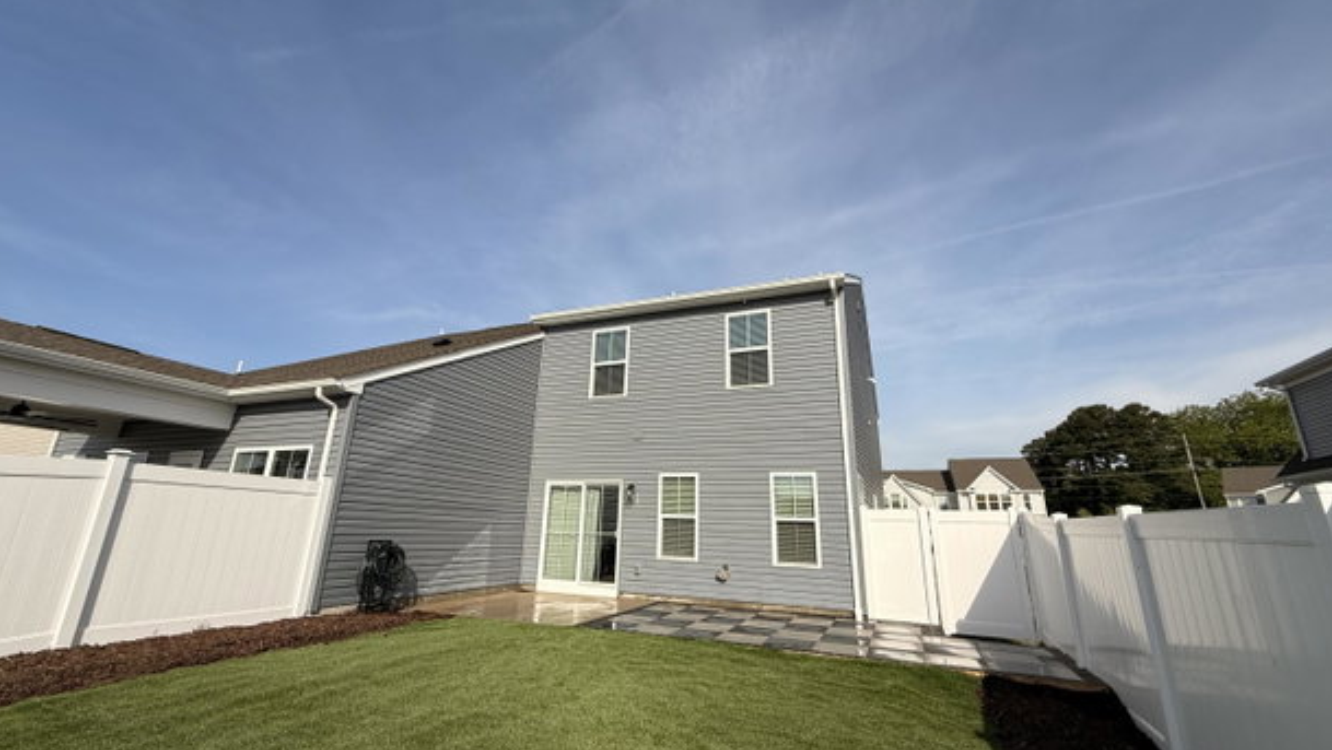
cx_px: 659
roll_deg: -2.2
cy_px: 356
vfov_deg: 67.1
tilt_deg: +17.6
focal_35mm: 16
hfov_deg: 99.3
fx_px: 565
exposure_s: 1/3663
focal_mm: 2.22
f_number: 2.2
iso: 50
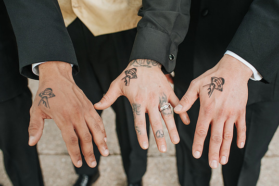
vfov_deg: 36.5
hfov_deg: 52.6
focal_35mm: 36
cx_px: 144
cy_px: 91
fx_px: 282
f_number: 3.5
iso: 1000
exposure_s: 1/500
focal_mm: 35
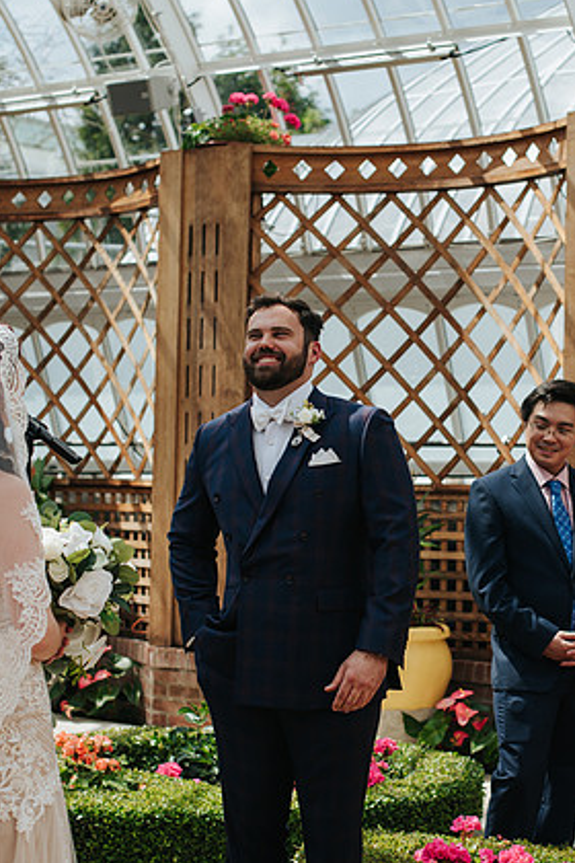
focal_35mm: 82
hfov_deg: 16.6
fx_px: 1964
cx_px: 402
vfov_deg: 24.8
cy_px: 446
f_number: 3.5
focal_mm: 50
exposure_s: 1/1000
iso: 125
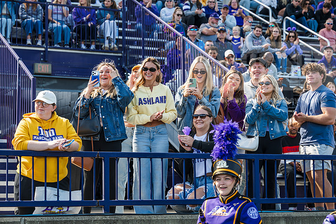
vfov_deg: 15.5
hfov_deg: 23.1
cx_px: 168
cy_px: 112
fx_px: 821
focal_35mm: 88
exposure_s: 1/320
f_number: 4.5
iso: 125
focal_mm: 88
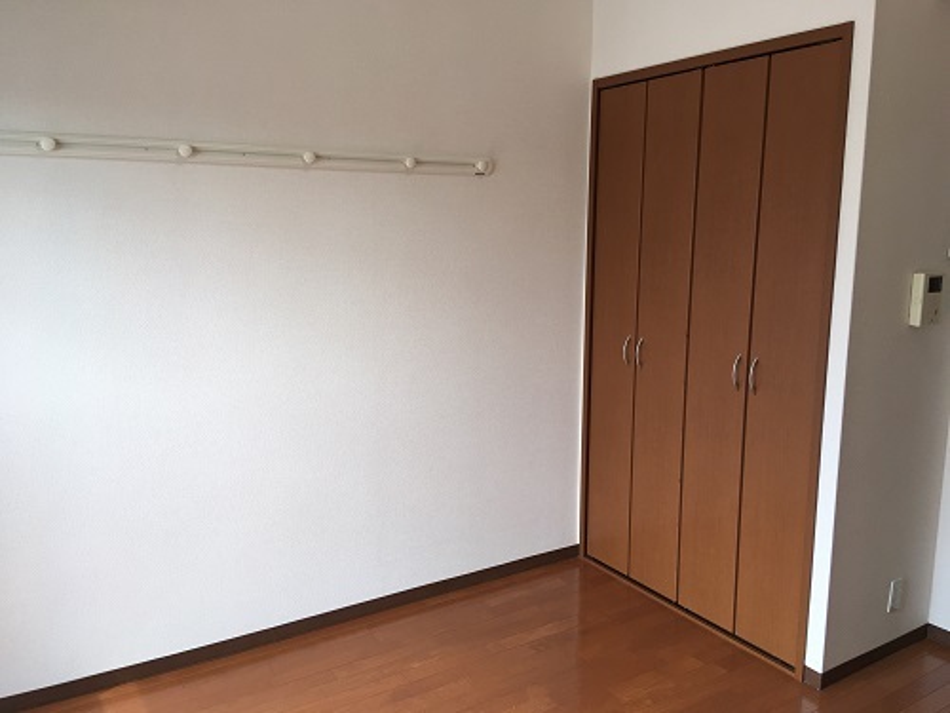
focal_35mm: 29
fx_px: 796
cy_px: 356
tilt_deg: -9.2
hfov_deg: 61.7
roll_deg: +0.7
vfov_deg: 48.2
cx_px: 475
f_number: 2.2
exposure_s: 1/120
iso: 32
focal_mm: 4.15
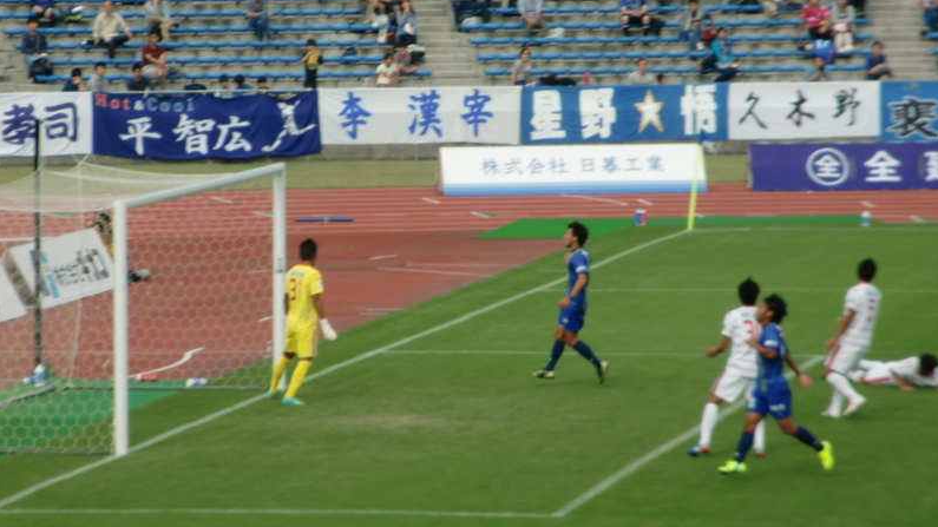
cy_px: 241
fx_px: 6541
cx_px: 470
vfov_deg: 4.6
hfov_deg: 8.2
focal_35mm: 263
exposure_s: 1/250
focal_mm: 43
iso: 64
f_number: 5.8
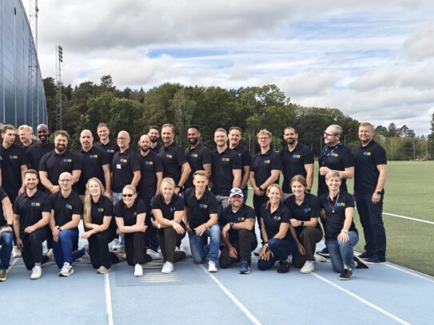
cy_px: 150
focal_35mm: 41
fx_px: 514
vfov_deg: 35.1
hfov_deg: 44.9
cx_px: 134
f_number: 1.8
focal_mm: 5.59
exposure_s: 1/1979
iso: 64
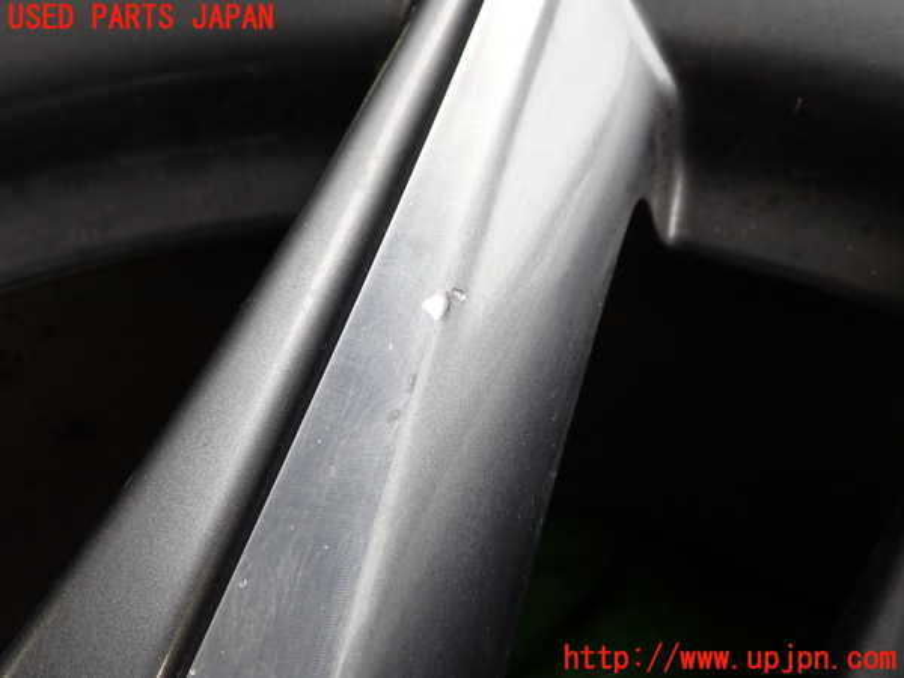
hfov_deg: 51.4
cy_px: 339
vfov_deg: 39.7
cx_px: 452
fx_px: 940
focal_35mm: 36
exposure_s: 1/125
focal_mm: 6.37
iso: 160
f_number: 2.5
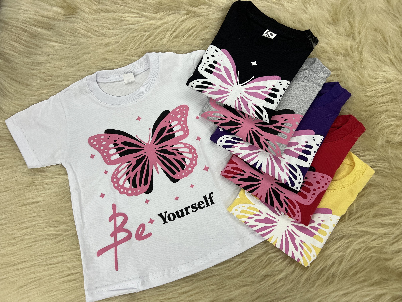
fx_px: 302
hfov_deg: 67.3
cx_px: 201
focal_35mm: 26
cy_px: 151
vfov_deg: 53.1
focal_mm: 5.7
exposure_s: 1/100
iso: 80
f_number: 1.5
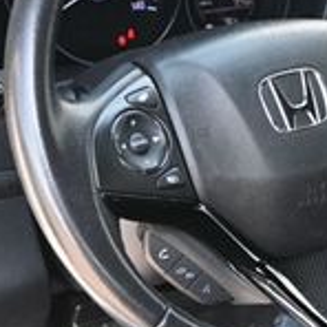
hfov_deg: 14.6
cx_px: 376
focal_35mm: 116
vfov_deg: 15.0
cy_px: 228
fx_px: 1238
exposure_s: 1/125
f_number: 4
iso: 720
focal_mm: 21
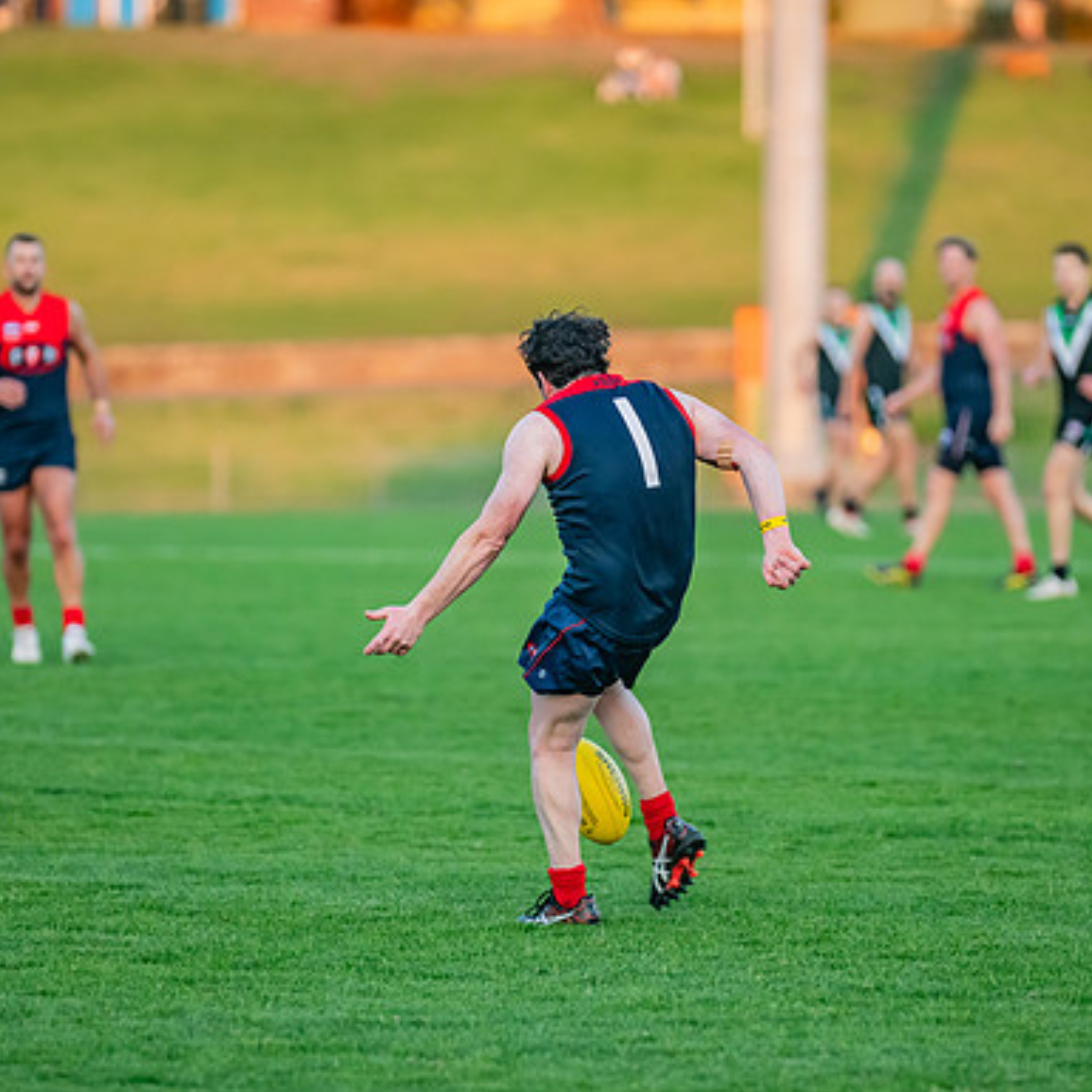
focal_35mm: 282
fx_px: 10065
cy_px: 547
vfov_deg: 6.2
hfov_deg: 6.2
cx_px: 587
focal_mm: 210
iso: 2000
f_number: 2.8
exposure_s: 1/1600
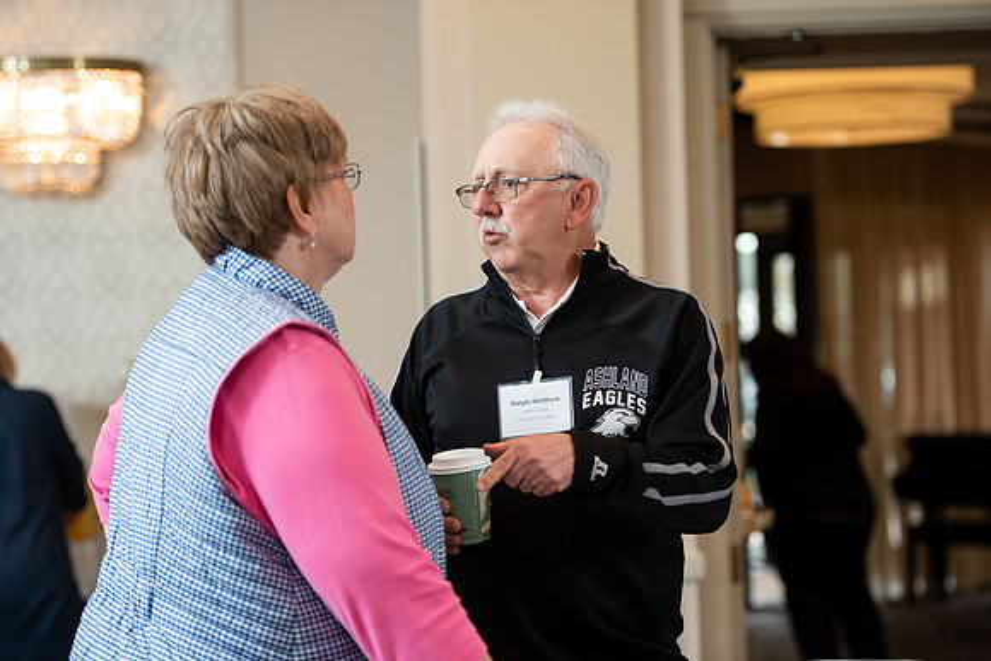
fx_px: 2533
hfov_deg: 22.1
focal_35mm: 92
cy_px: 330
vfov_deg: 14.9
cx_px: 496
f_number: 3.2
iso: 1250
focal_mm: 92
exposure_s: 1/200
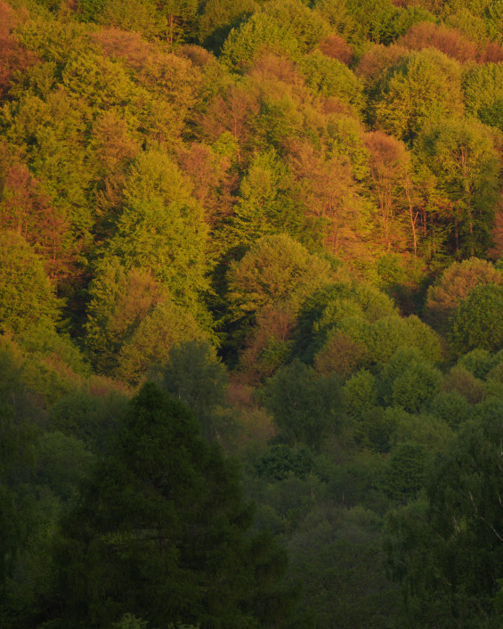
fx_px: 13135
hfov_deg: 2.2
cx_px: 393
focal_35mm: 706
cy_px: 314
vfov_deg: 2.7
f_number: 5.6
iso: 800
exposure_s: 1/250
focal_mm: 500
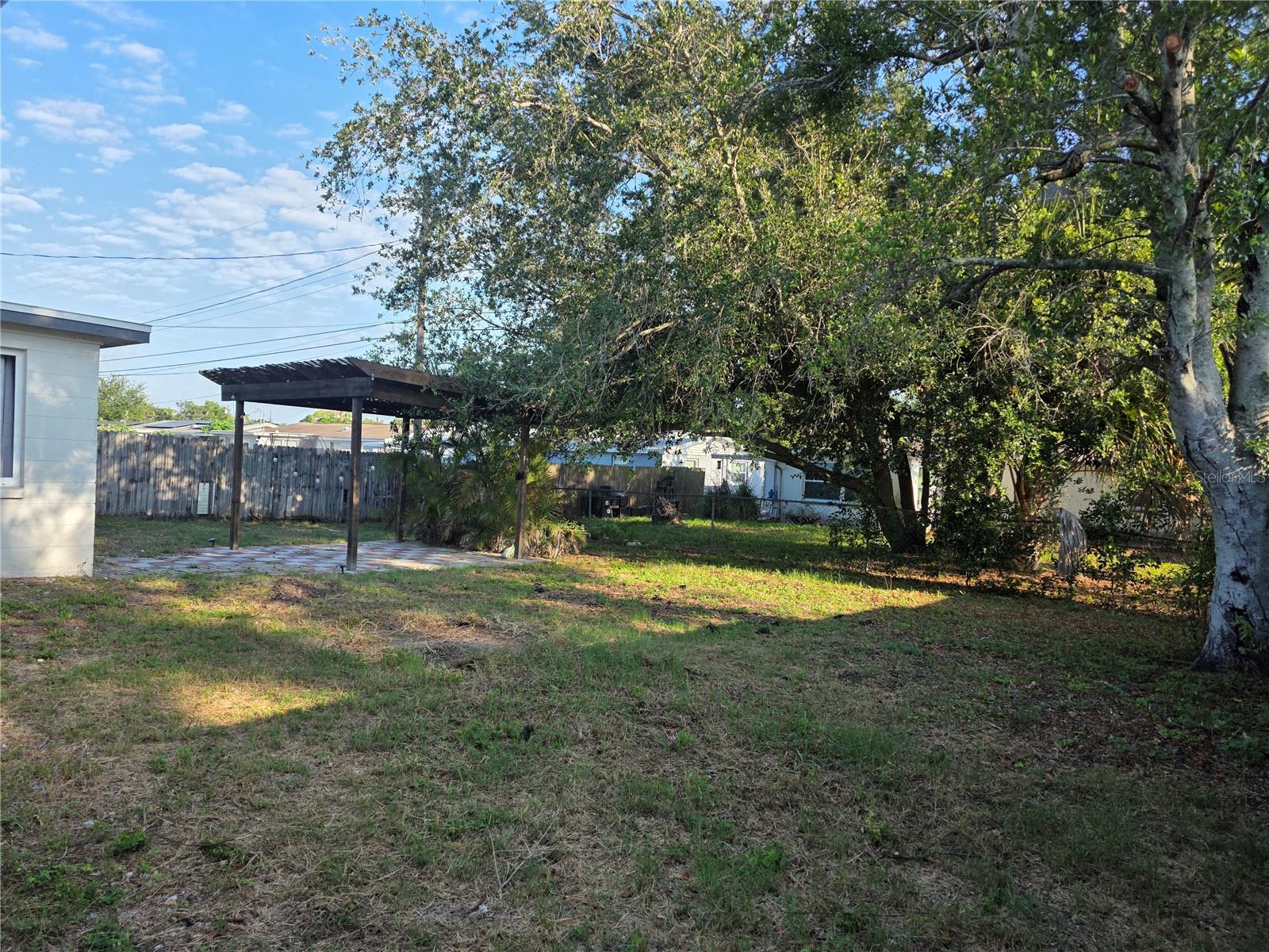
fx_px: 843
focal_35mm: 23
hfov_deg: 73.9
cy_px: 476
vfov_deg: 58.9
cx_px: 634
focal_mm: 6.3
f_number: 1.7
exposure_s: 1/1930
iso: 80
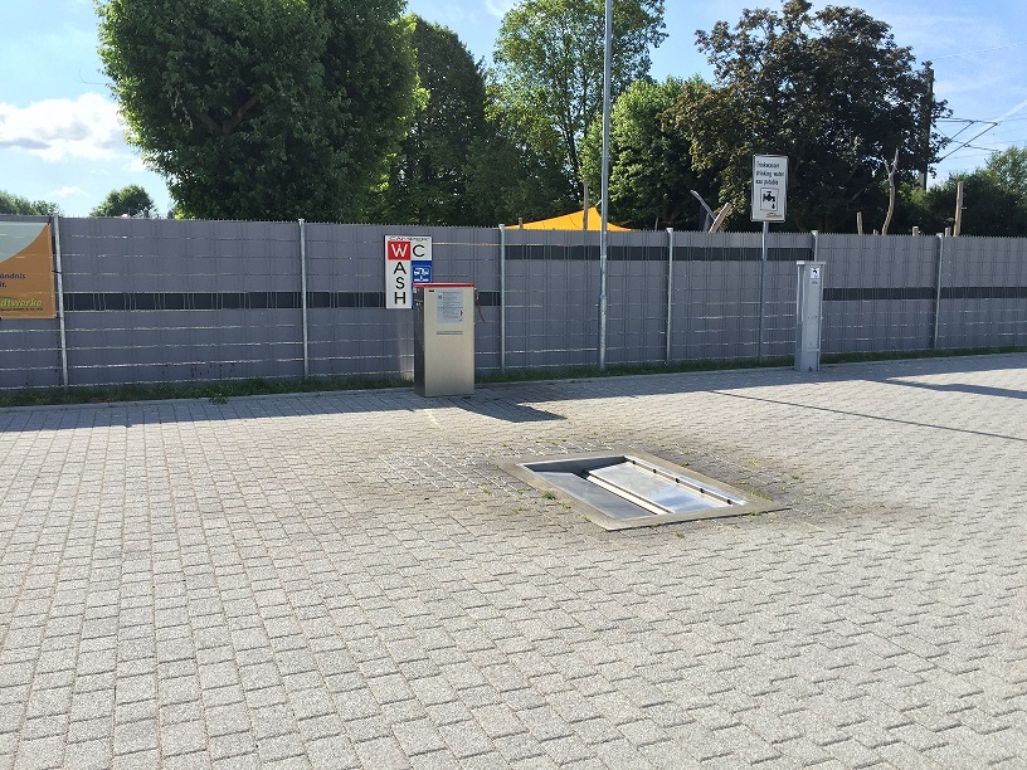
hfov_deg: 61.7
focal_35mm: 29
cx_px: 514
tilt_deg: -7.8
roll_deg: -1.5
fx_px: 860
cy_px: 385
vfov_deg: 48.2
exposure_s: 1/1464
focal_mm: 4.15
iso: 32
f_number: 2.2
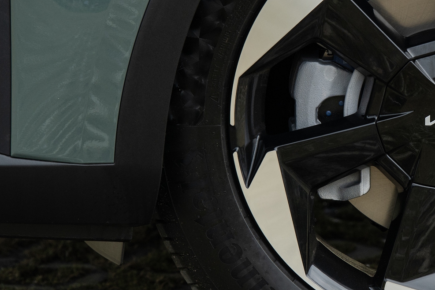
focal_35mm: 441
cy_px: 100
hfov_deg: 4.7
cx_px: 456
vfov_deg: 3.1
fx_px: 5328
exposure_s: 1/200
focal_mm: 170
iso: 500
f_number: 5.6
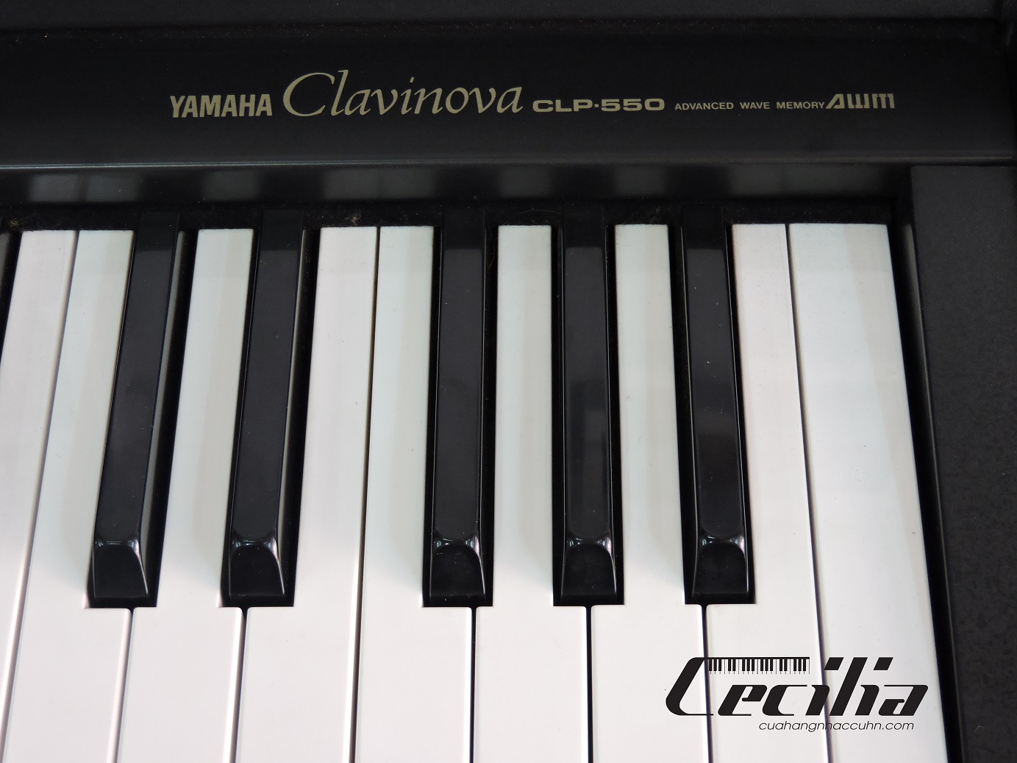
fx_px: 2056
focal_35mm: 70
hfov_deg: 27.8
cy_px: 382
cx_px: 508
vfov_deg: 21.0
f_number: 3.9
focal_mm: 12.5
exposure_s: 1/25
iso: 400
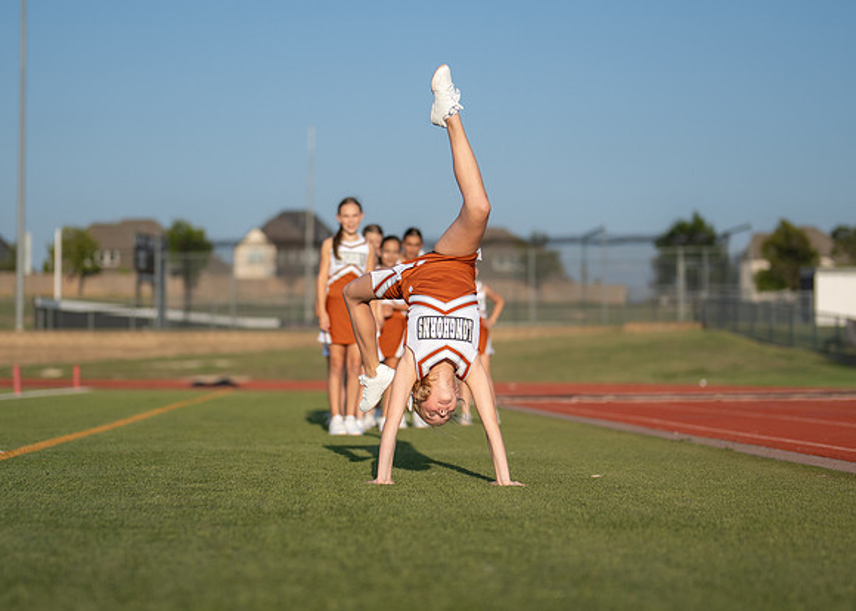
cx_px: 389
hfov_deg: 22.1
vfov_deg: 15.9
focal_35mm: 90
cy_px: 282
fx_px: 2189
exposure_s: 1/12800
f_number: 1.2
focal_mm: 50
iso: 100
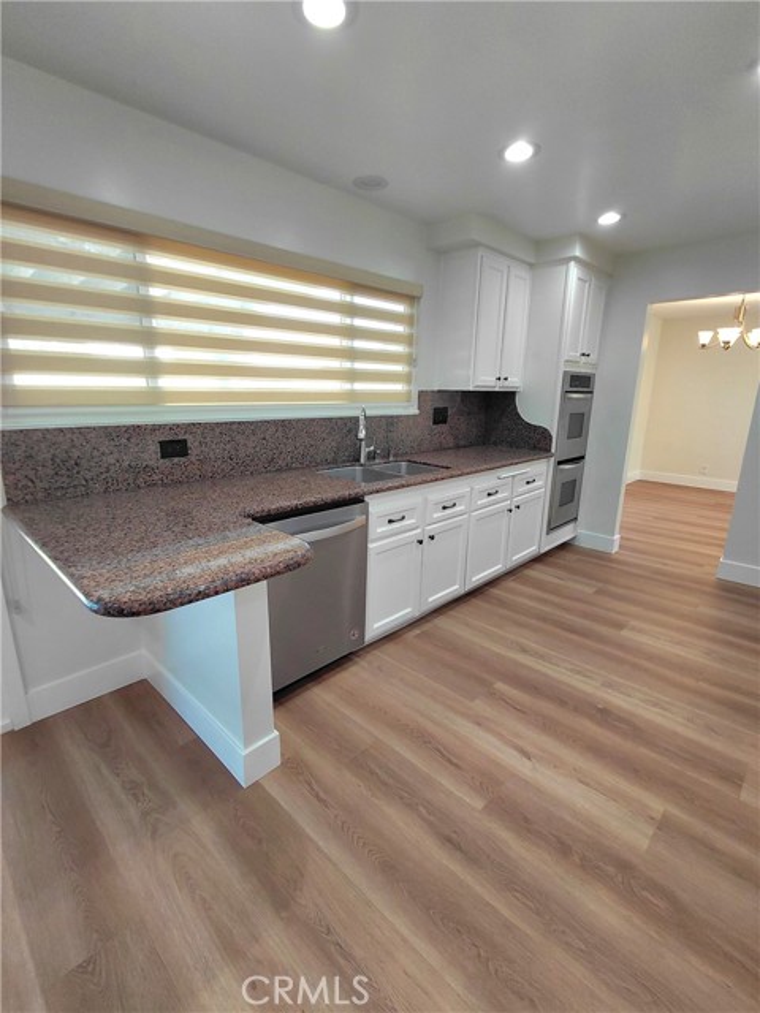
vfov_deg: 94.5
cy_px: 506
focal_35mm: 16
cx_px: 380
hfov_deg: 78.1
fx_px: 468
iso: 64
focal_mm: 1.64
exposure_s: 1/60.2
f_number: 2.2
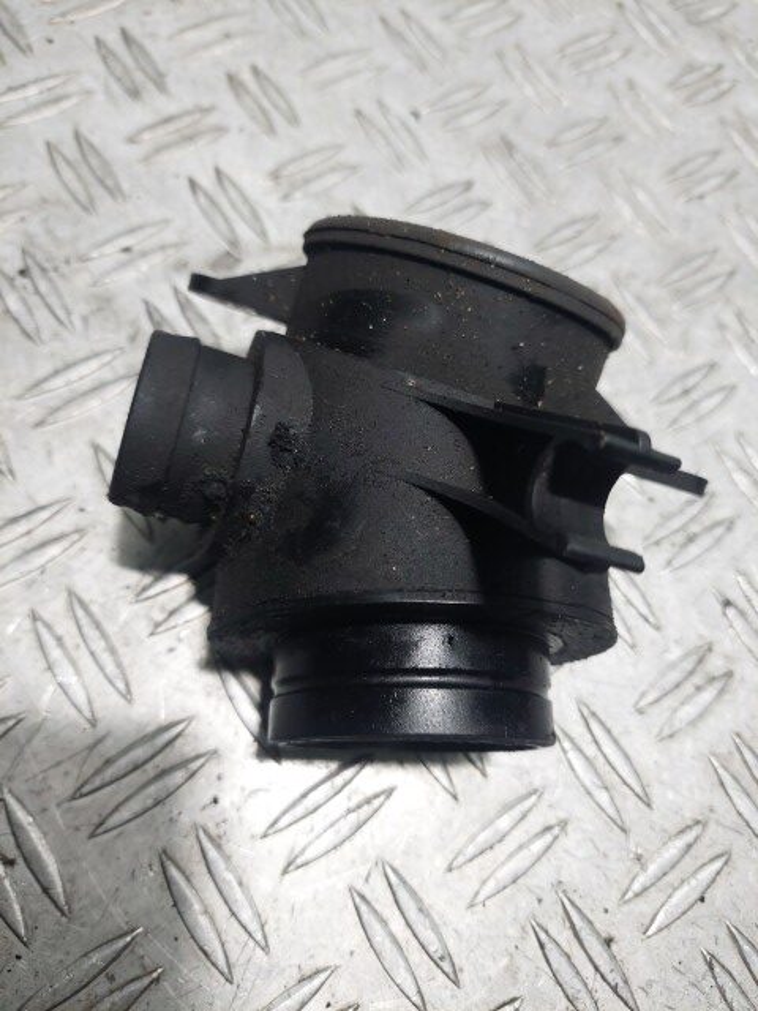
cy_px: 506
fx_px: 730
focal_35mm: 25
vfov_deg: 69.4
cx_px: 379
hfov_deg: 54.9
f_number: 1.8
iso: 160
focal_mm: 5.23
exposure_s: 1/100
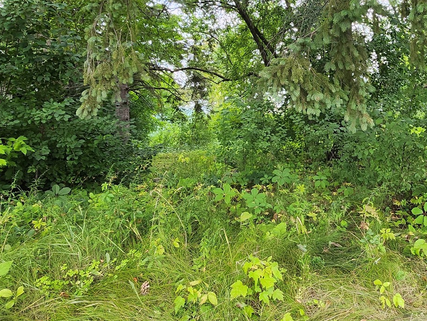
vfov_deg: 47.9
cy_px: 125
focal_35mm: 29
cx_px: 322
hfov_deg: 58.3
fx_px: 358
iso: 40
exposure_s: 1/120
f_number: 2.2
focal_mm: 1.7
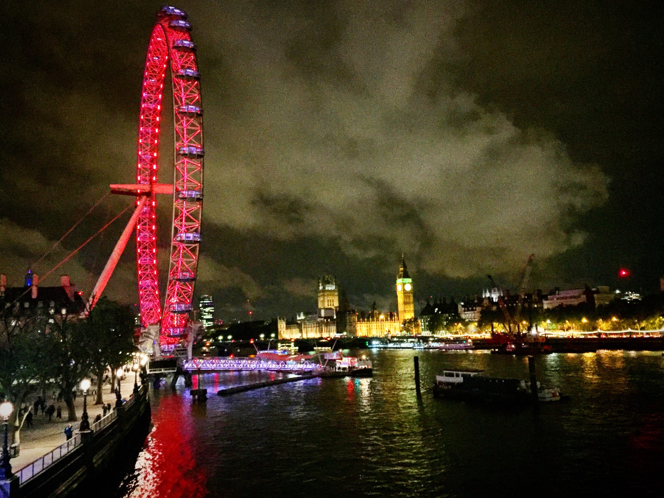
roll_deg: -1.5
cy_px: 249
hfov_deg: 61.7
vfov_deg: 48.2
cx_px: 332
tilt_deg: +6.9
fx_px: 556
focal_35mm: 29
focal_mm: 4.15
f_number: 2.2
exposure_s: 1/17
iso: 1250
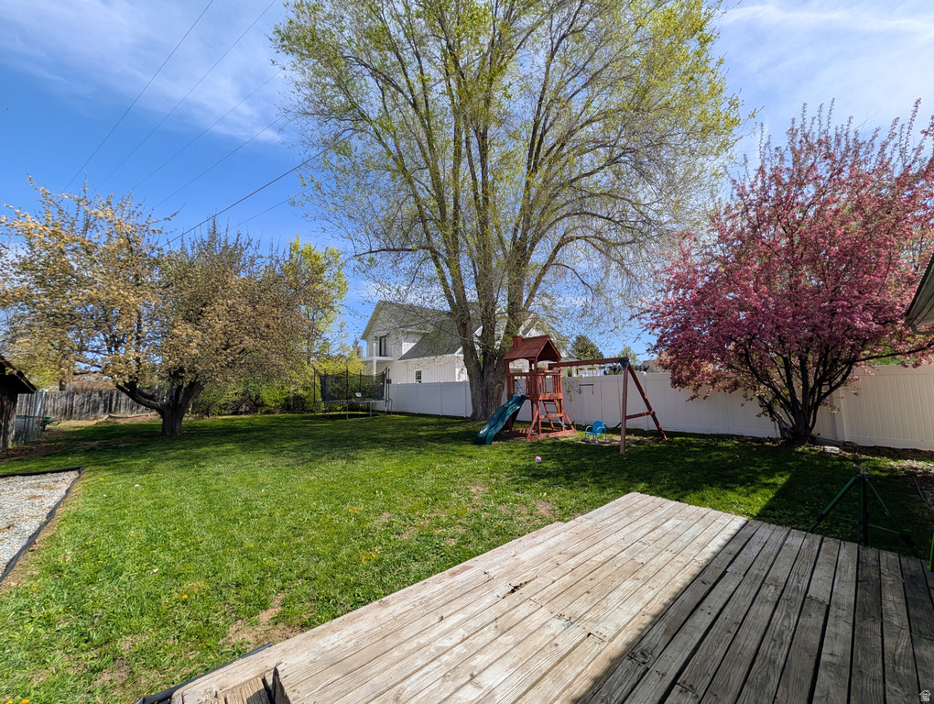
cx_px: 467
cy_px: 352
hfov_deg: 110.5
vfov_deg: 94.6
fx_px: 324
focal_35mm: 12
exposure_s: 1/3906
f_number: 1.7
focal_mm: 2.02
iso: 50
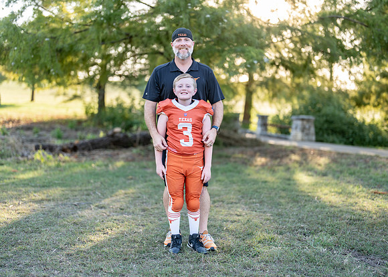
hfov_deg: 37.2
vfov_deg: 27.0
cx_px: 194
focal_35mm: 52
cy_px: 138
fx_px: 577
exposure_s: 1/640
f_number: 1.2
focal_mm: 50
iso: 100
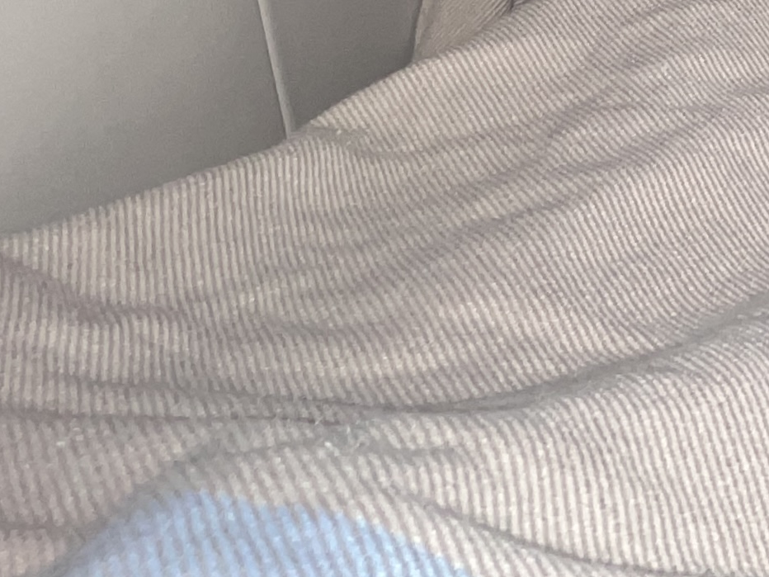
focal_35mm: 53
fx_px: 1177
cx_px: 1098
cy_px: -501
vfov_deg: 19.4
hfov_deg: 27.4
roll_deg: -1.1
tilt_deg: -15.1
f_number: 1.8
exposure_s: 1/45
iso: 64
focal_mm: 1.57
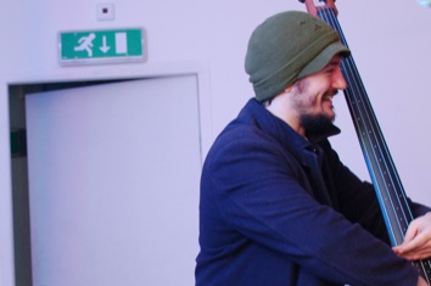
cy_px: 232
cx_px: 97
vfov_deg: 14.3
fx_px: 1135
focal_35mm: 95
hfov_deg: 21.3
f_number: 4.5
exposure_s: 1/80
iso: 800
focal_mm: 35
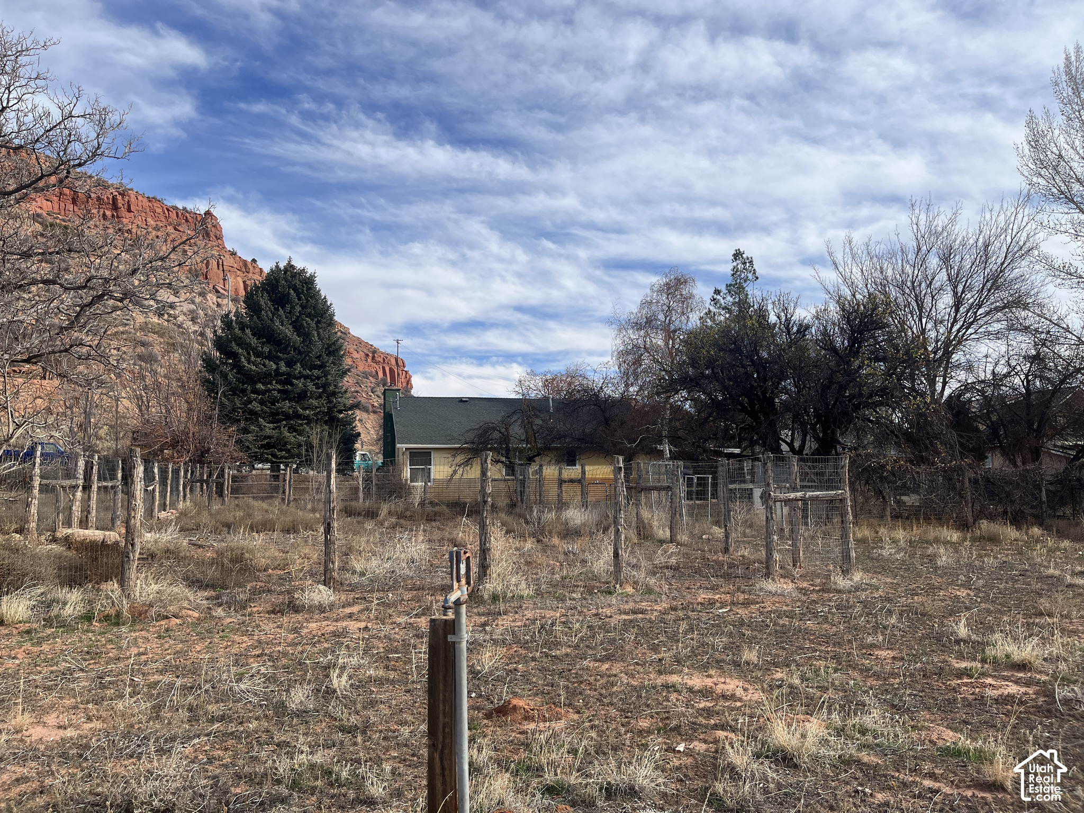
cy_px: 406
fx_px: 814
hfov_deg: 67.3
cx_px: 542
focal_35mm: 26
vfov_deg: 53.1
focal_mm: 5.1
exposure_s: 1/3413
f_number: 1.6
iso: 50
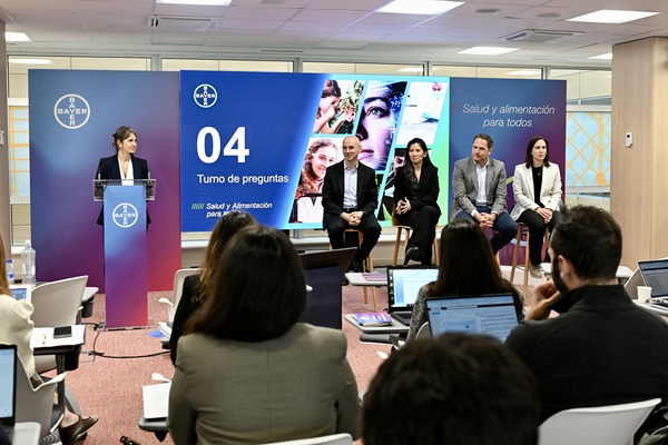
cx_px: 334
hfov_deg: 54.4
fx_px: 649
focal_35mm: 35
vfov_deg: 37.9
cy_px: 222
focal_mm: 35
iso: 1600
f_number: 5
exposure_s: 1/100
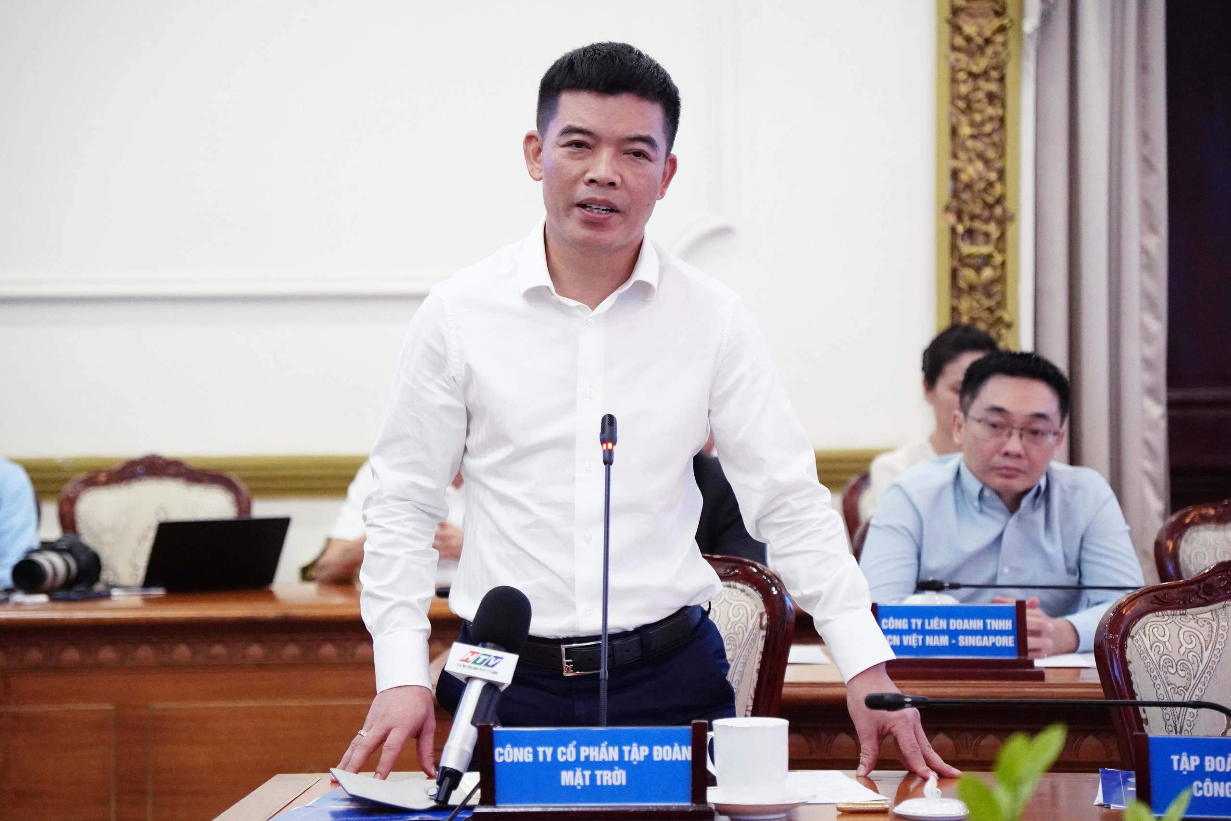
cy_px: 410
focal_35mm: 100
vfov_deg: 13.6
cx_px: 616
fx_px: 3436
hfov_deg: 20.3
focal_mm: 67
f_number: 2.8
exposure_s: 1/500
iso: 5000
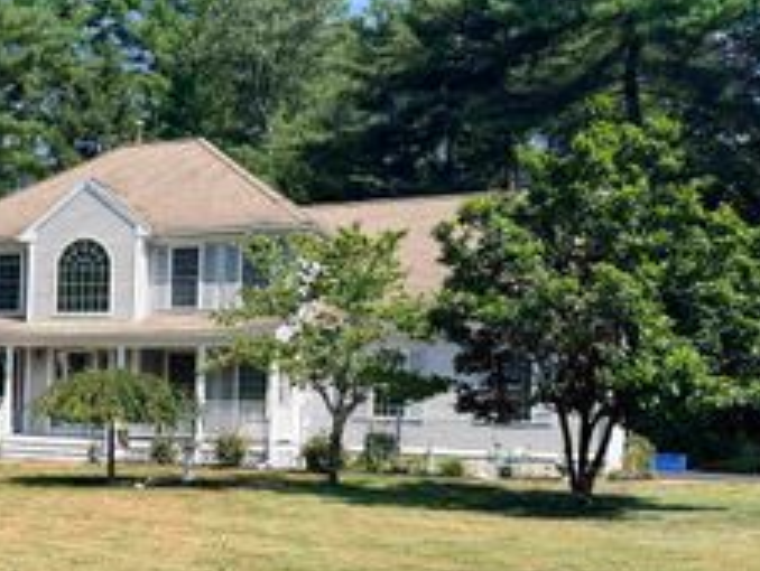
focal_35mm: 53
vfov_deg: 27.4
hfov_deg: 34.5
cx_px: 108
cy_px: 381
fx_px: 1165
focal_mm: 6.76
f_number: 1.78
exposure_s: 1/3279
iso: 80
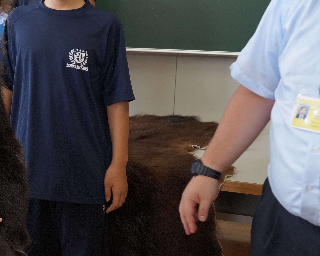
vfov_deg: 23.1
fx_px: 625
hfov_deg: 26.9
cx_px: -13
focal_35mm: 66
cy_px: 91
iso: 800
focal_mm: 22
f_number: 4
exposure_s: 1/160
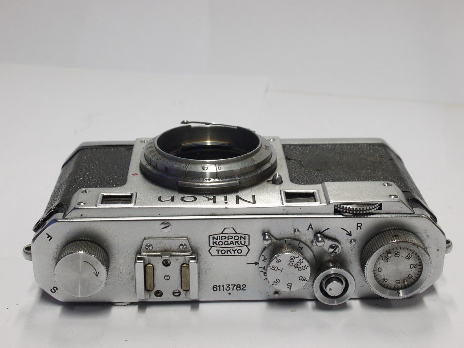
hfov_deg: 31.7
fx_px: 818
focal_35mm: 61
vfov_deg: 24.0
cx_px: 233
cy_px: 173
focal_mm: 30
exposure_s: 1/15
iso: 400
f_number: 9
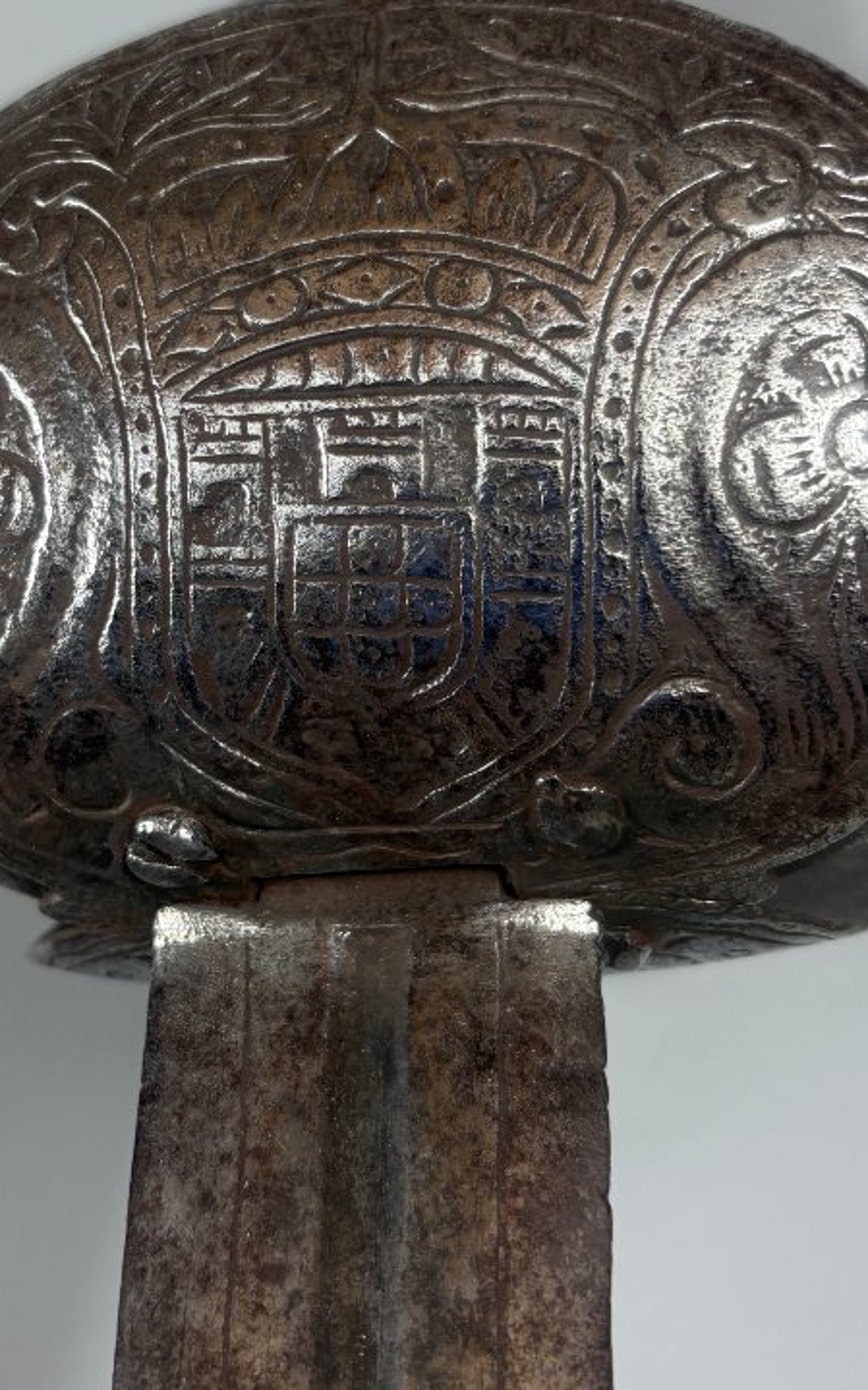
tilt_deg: -6.6
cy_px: 561
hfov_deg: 27.9
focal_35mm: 46
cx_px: 350
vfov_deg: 43.3
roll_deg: +4.8
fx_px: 1742
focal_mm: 5.96
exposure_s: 1/104
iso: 50
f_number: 1.6
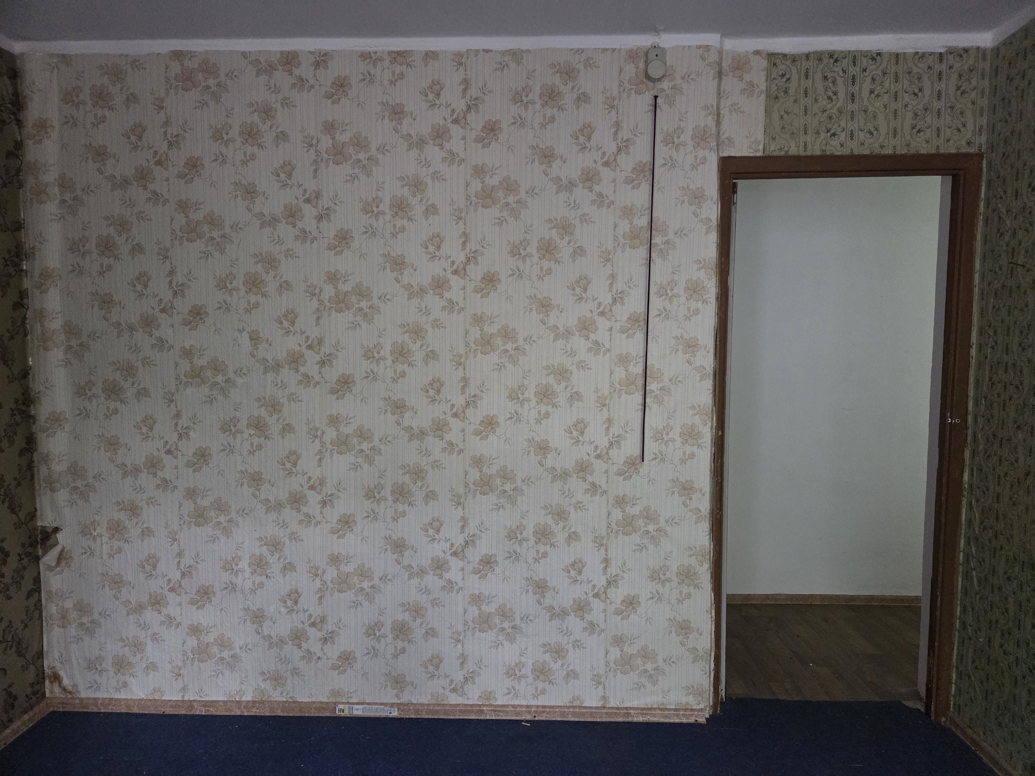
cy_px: 388
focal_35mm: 23
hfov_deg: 73.9
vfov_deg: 58.9
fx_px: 688
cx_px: 518
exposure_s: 1/100
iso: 1600
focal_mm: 5.4
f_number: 1.8
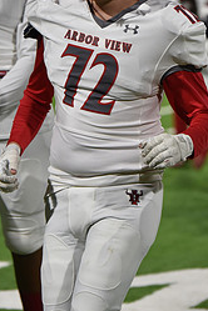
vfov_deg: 8.4
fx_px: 2115
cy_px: 31
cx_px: 89
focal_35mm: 244
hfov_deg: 5.6
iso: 1800
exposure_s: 1/640
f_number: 2.8
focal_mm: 135
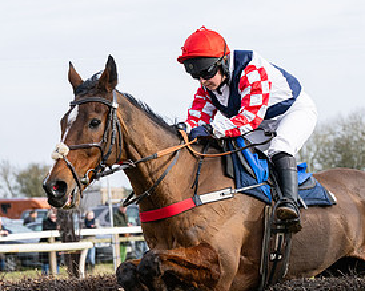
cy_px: 239
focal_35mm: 162
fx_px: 1749
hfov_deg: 11.9
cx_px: 244
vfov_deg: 9.5
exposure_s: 1/2000
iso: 400
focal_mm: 70
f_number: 4
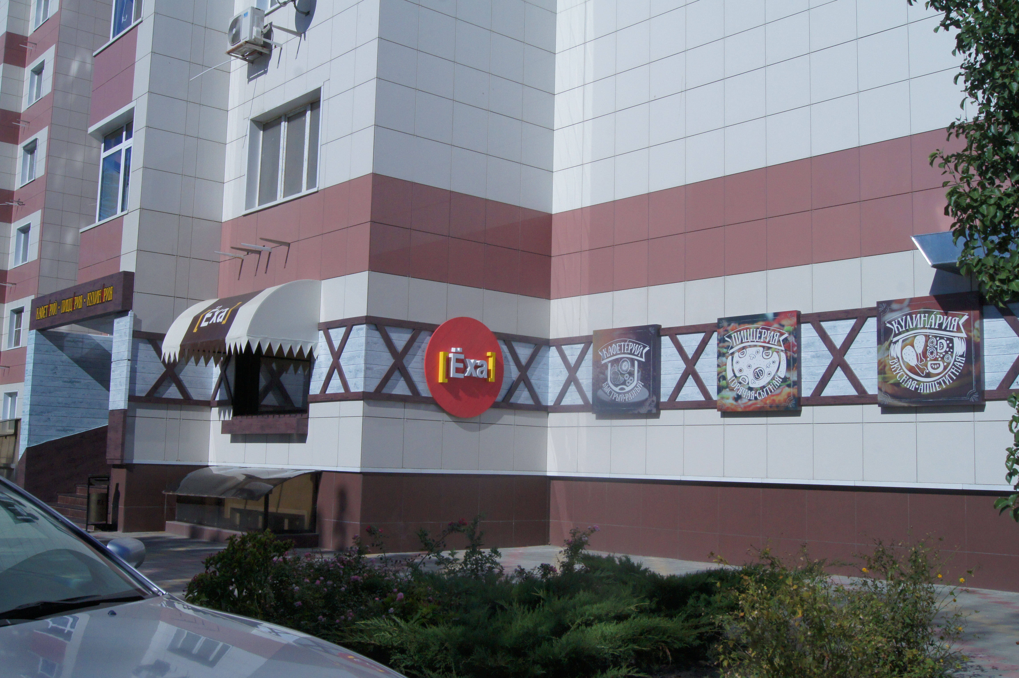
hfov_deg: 49.6
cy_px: 339
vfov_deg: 34.2
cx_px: 510
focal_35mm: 39
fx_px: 1103
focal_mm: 26
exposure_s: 1/2000
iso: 800
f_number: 16
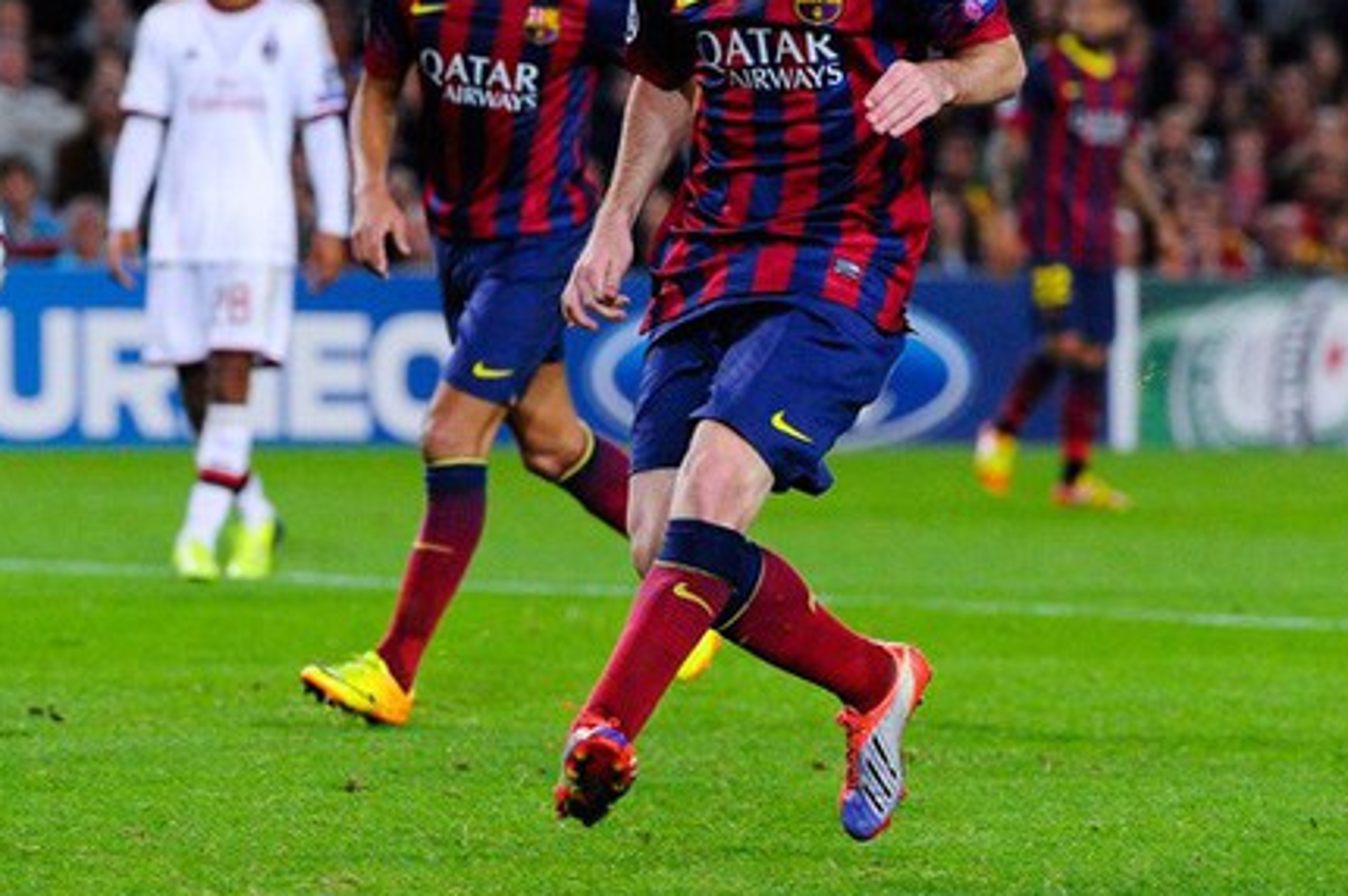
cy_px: 252
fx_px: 11486
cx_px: 621
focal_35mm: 307
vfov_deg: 4.5
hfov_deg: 6.7
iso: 2500
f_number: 4
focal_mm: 200
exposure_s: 1/1000
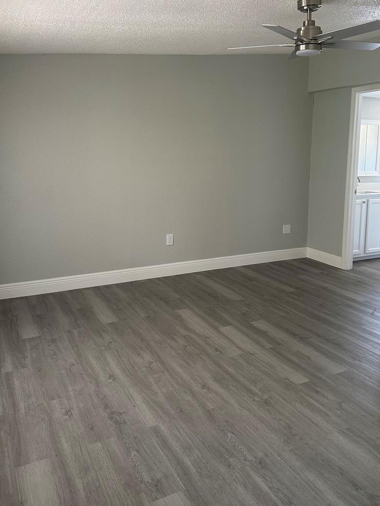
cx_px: 198
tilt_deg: -5.8
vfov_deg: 61.2
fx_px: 424
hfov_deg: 48.2
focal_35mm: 29
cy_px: 208
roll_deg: -1.8
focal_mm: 6.86
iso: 250
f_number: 1.78
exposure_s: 1/79
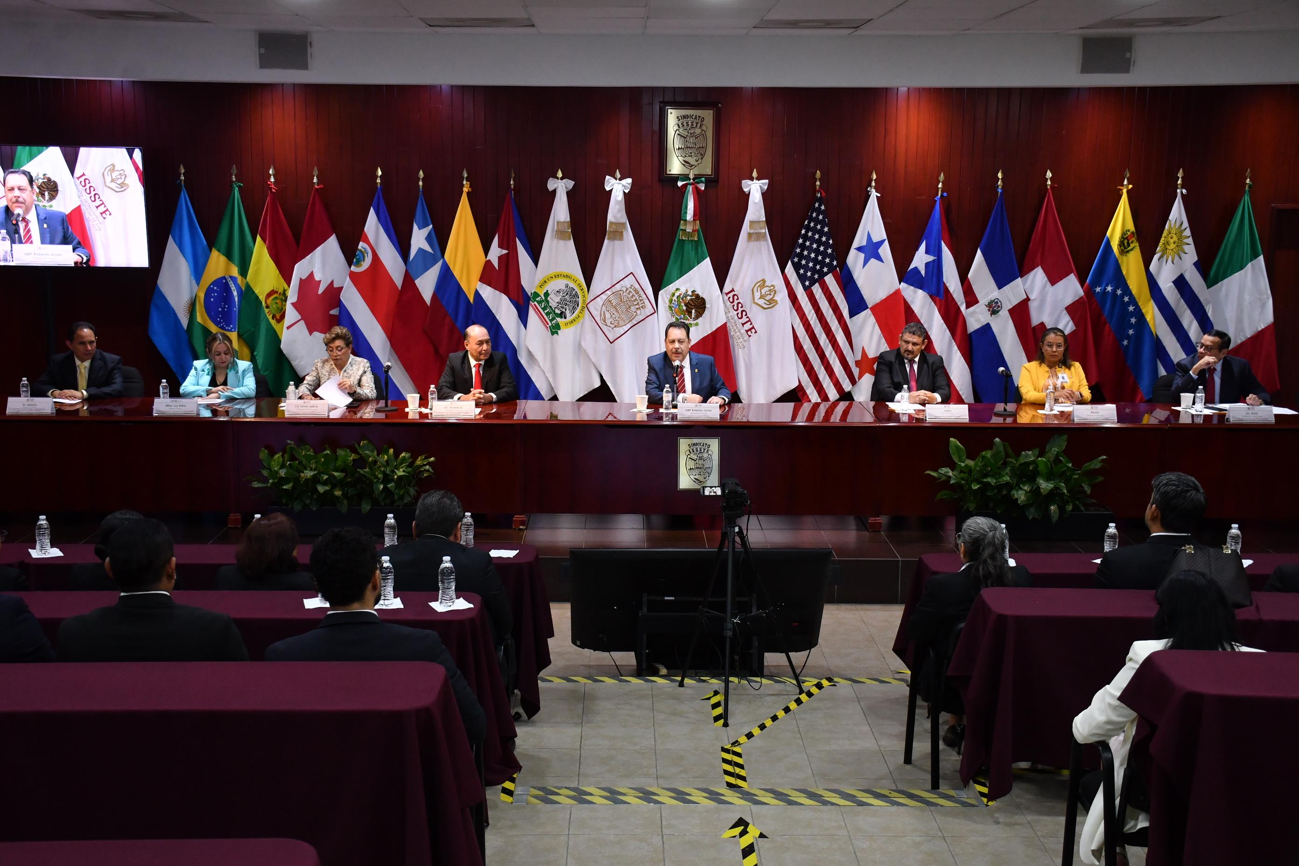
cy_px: 433
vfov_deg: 29.9
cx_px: 650
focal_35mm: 45
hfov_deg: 43.6
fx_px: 1624
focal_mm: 30
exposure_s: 1/80
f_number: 5.6
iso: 1250
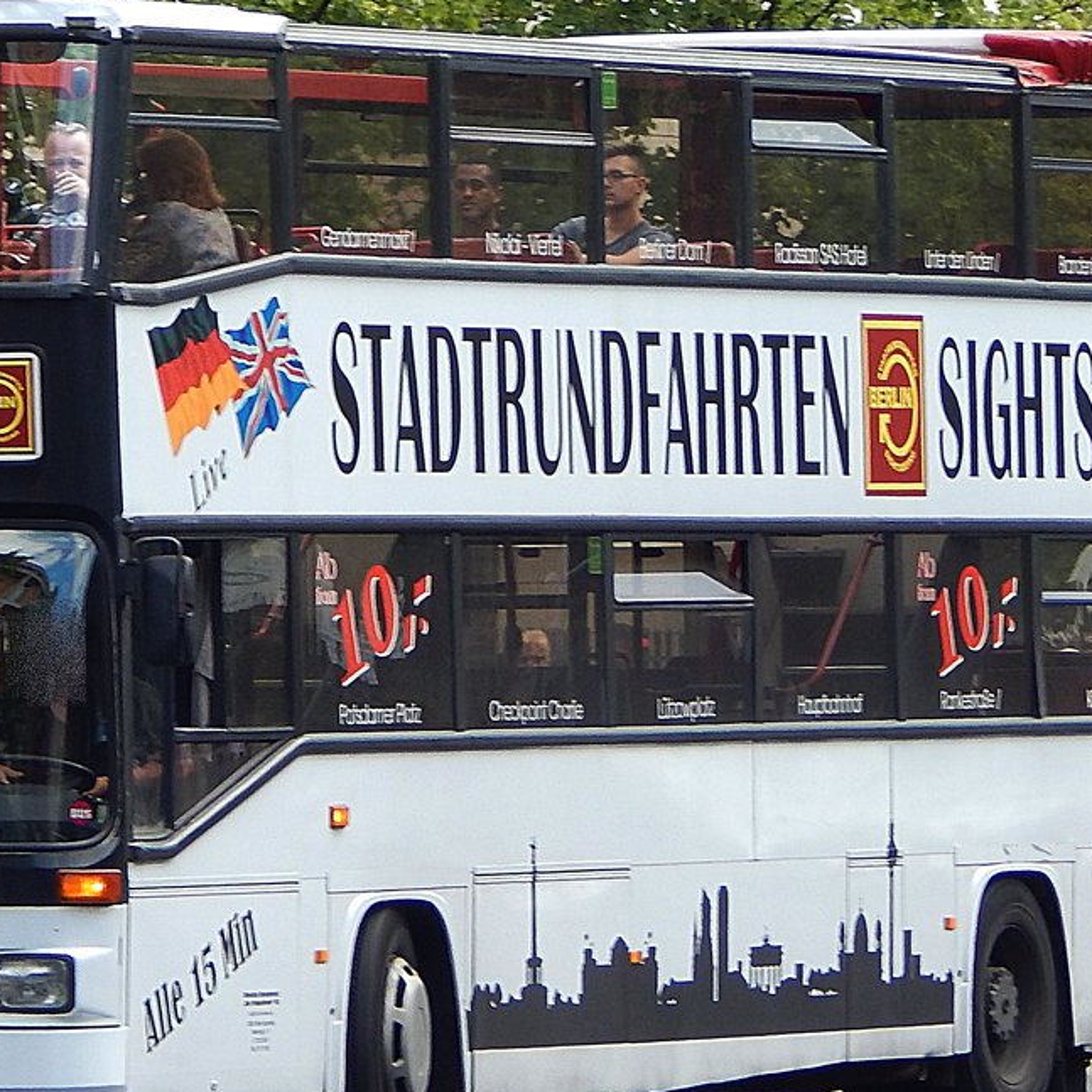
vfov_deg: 4.3
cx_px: 317
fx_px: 14633
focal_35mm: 410
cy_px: 506
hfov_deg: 4.3
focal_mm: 44.9
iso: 125
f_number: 5.6
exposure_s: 1/125
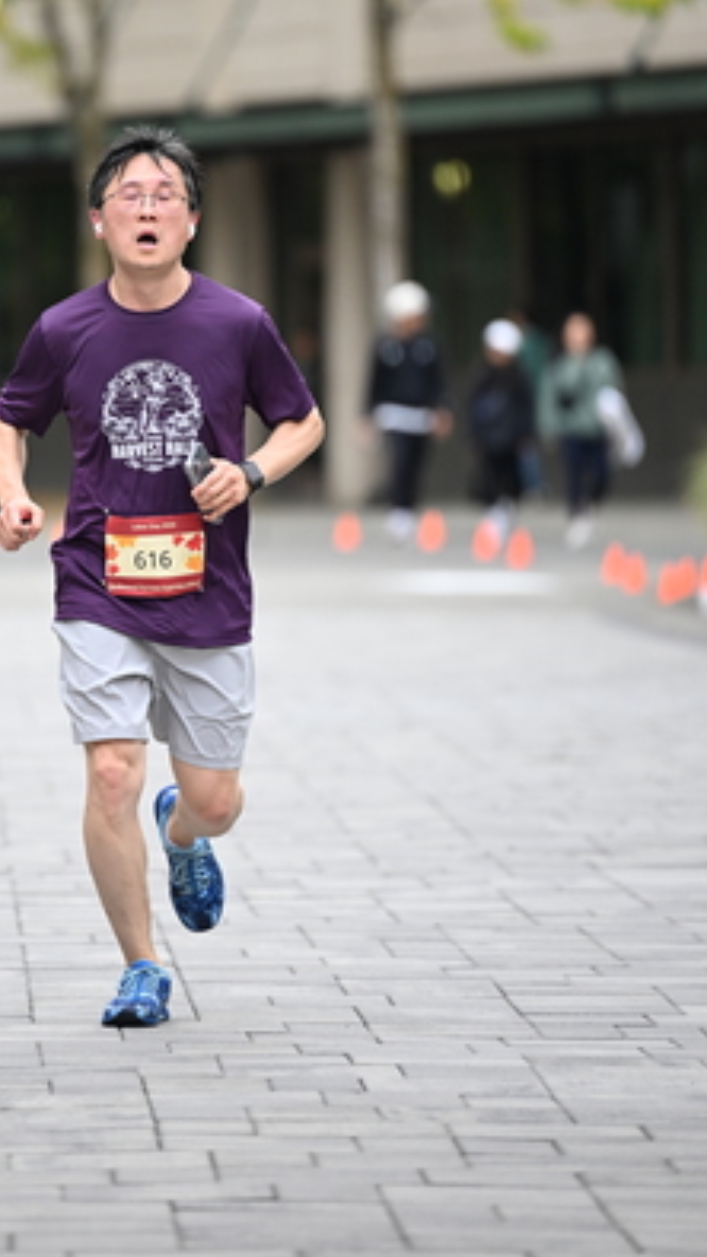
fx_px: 9738
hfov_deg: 4.2
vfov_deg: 7.4
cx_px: 148
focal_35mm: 292
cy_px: 404
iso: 640
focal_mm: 200
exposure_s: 1/2000
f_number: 2.8
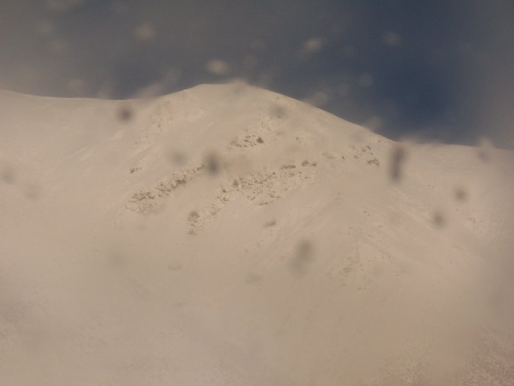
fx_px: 1901
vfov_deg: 11.6
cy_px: 193
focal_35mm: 128
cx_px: 257
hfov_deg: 15.4
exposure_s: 1/500
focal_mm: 21.2
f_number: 6.3
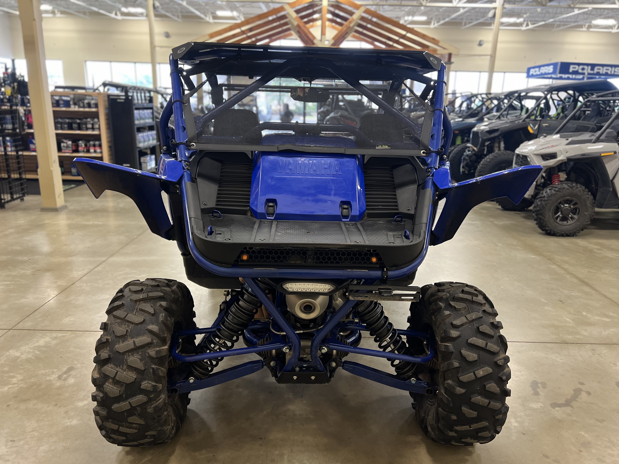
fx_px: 465
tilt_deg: -16.1
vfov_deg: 53.1
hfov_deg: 67.3
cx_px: 310
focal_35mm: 26
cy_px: 232
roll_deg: -1.1
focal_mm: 5.7
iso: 160
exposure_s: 1/60
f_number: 1.5
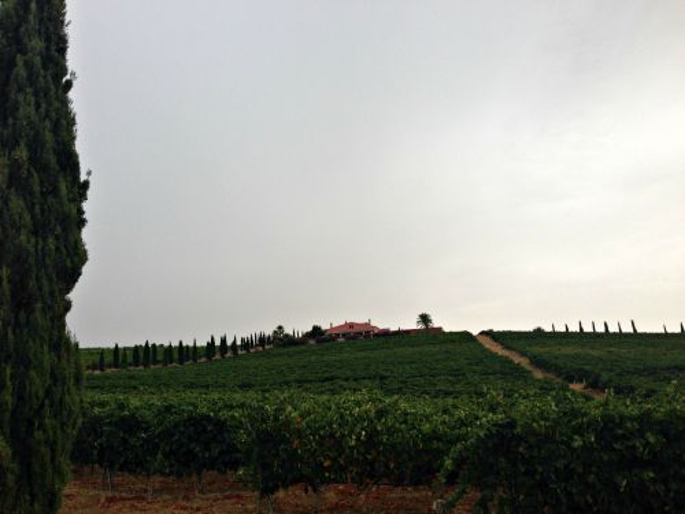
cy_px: 257
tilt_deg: +11.1
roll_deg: +1.5
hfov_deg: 55.4
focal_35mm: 33
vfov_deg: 42.9
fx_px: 653
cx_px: 342
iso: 50
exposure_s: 1/264
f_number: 2.4
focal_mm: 4.12
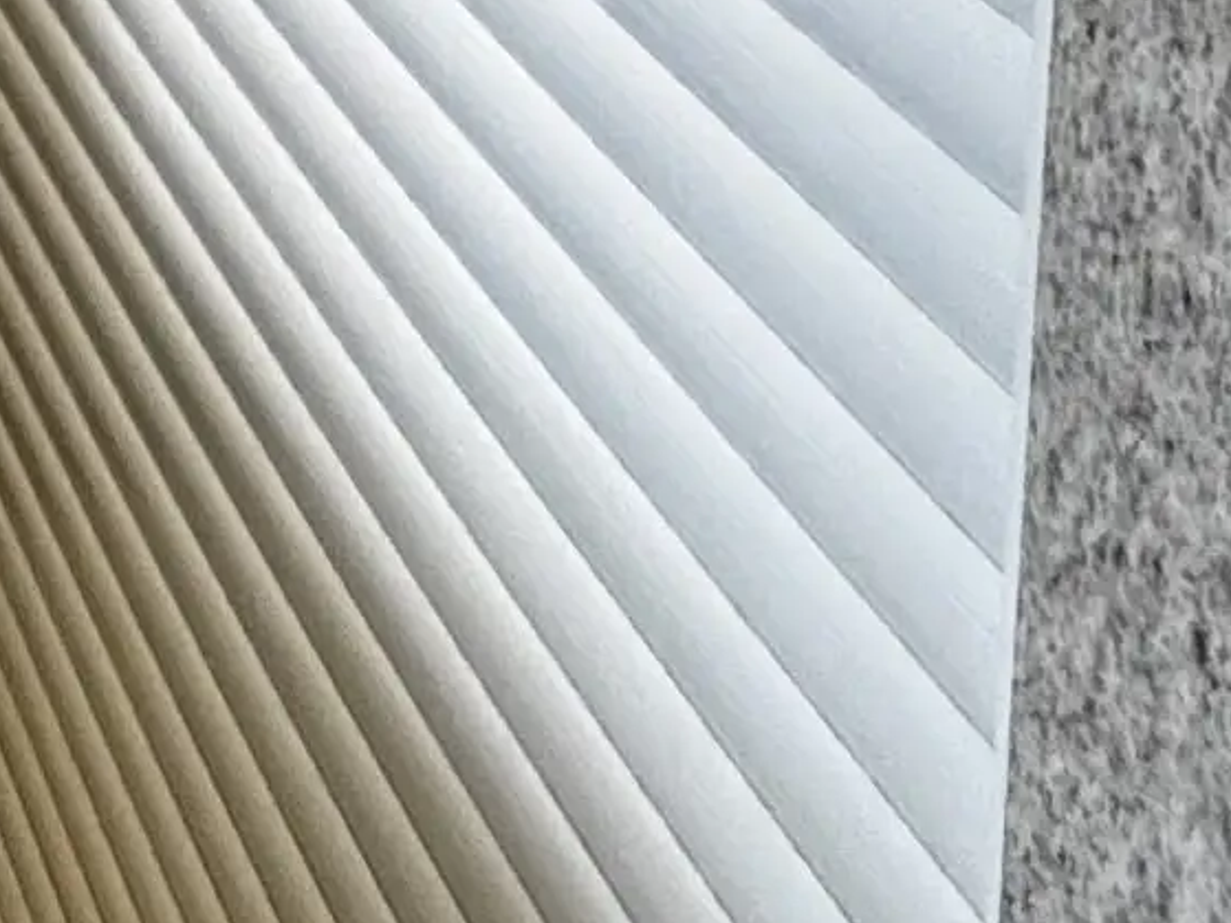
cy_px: -978
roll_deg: +0.2
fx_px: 3591
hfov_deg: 16.5
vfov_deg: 12.7
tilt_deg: -4.5
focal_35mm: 101
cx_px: -927
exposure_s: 1/120
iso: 200
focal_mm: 2.22
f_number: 2.2
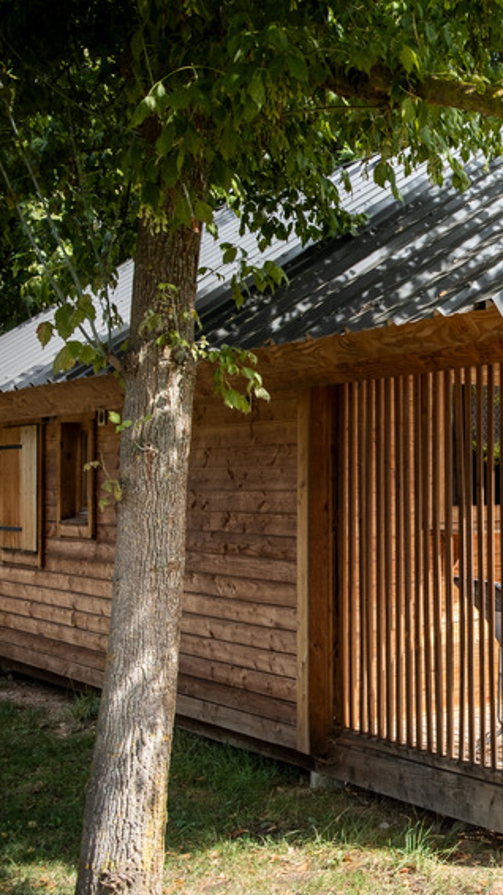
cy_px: 477
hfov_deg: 21.9
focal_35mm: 50
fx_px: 1187
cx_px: 623
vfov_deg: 41.3
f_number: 5
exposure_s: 1/250
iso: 160
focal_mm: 18
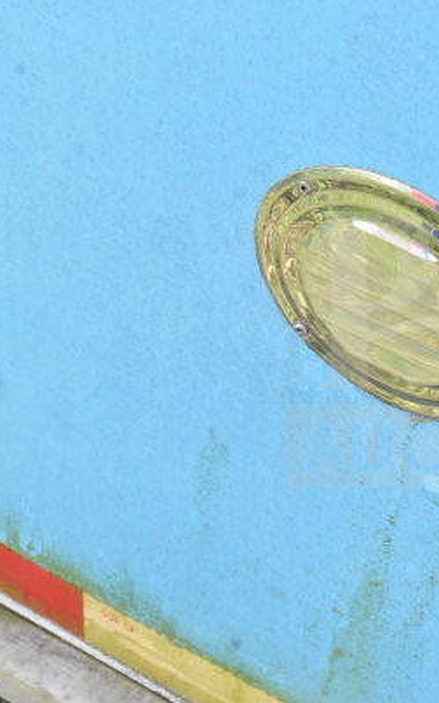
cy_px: 350
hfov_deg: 11.6
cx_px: 479
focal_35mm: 111
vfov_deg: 18.8
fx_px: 2124
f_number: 16
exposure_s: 1/1000
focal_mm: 48
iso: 6400
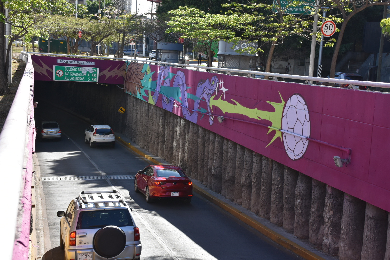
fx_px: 569
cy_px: 130
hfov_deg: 37.9
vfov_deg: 25.8
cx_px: 195
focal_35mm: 52
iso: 400
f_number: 8
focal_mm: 35
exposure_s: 1/500
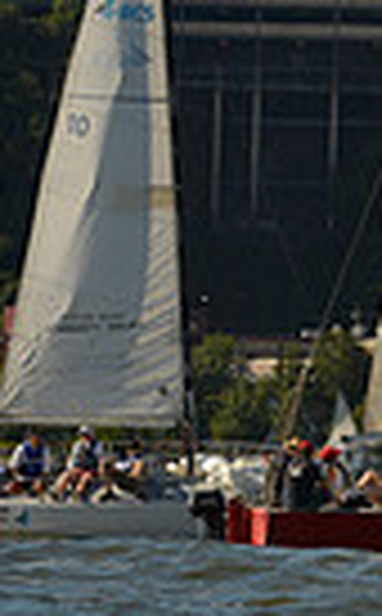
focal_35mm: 866
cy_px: 299
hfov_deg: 1.5
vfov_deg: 2.4
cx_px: 1299
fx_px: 14501
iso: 200
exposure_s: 1/1000
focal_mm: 200
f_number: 8
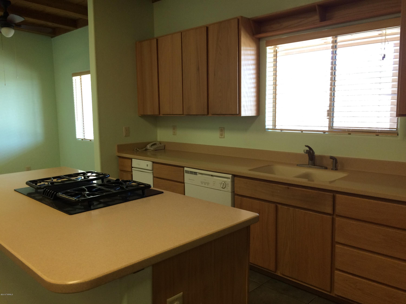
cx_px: 203
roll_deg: +1.9
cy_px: 152
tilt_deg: -7.8
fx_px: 340
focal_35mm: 29
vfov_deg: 48.2
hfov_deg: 61.7
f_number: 2.2
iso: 40
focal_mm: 4.15
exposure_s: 1/30
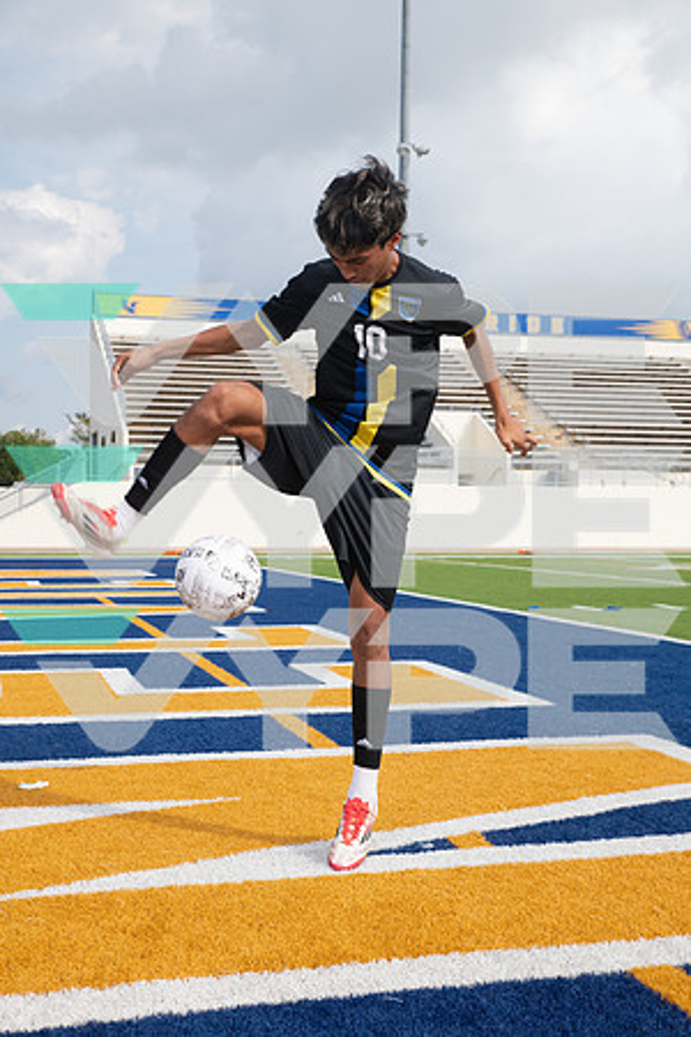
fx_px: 1382
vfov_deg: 41.1
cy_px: 518
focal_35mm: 48
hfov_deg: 28.1
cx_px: 346
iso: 100
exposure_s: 1/400
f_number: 7.1
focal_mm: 48
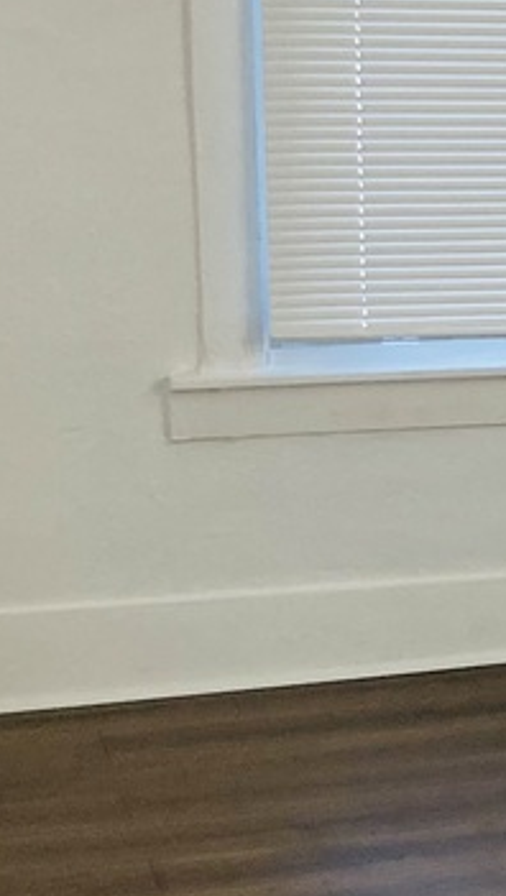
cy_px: 488
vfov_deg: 17.1
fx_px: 2975
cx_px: 1462
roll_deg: -1.2
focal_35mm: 125
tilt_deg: -9.9
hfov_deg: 8.4
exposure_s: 1/121
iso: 32
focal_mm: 3.99
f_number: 1.8
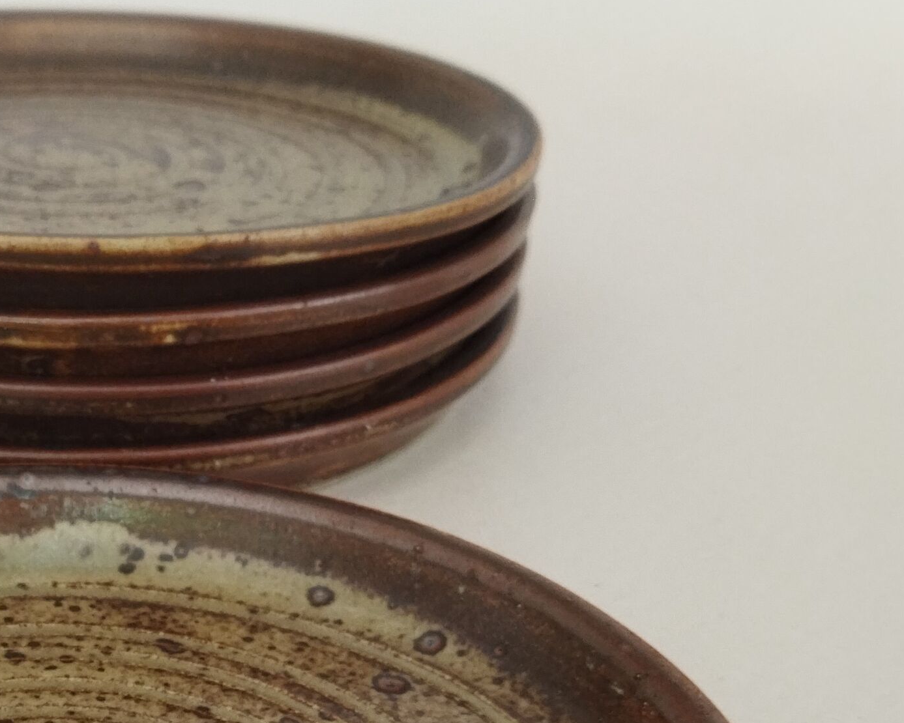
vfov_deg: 19.8
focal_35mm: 76
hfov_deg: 24.2
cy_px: 640
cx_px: 45
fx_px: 2034
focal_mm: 4.71
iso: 109
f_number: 1.79
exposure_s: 1/50
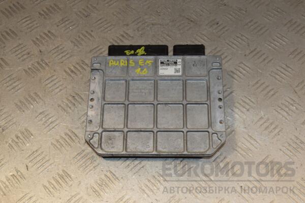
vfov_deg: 28.1
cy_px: 102
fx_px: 407
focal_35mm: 48
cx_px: 152
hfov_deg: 41.1
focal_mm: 32
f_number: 9
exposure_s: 1/200
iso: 800
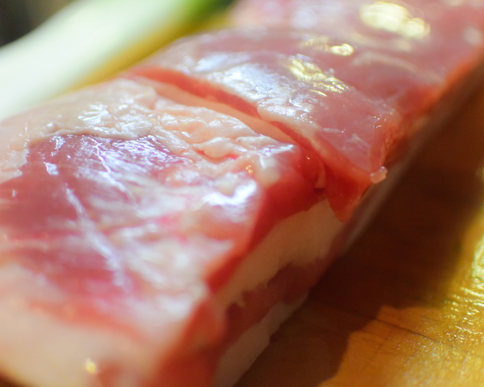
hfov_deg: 33.6
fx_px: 802
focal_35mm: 56
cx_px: 267
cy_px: 195
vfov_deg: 27.1
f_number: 2
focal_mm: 18.5
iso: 720
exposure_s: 1/125
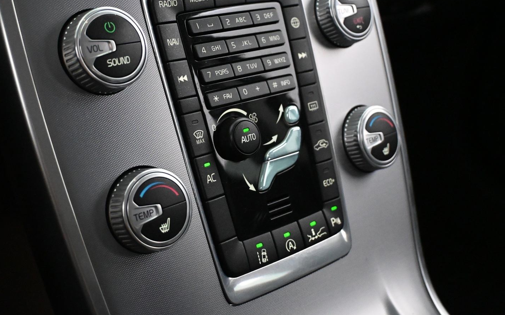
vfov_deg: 25.5
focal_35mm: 51
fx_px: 696
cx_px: 230
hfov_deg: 39.8
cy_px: 124
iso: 7200
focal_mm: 29
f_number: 4.8
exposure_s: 1/60
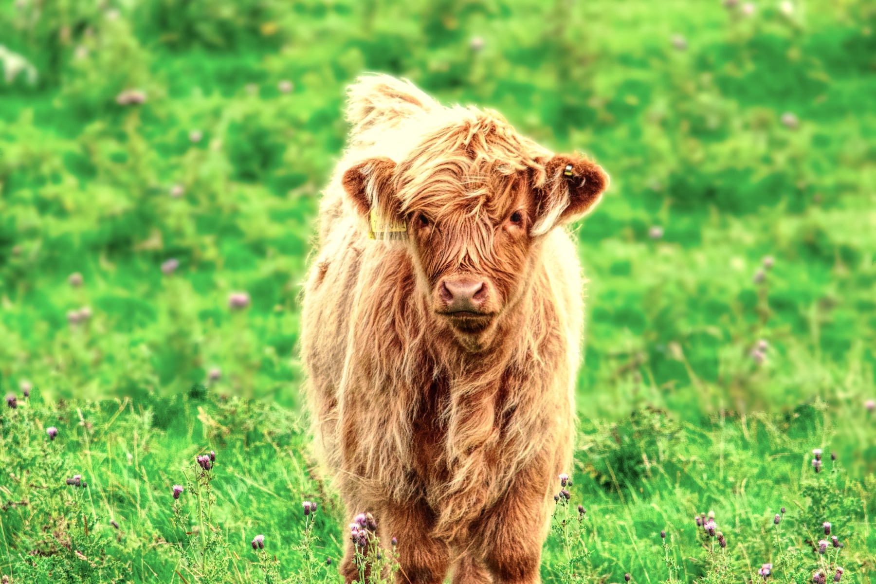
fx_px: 10949
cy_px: 292
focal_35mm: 450
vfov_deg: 3.1
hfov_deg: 4.6
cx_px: 438
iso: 320
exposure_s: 1/800
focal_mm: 300
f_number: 5.6
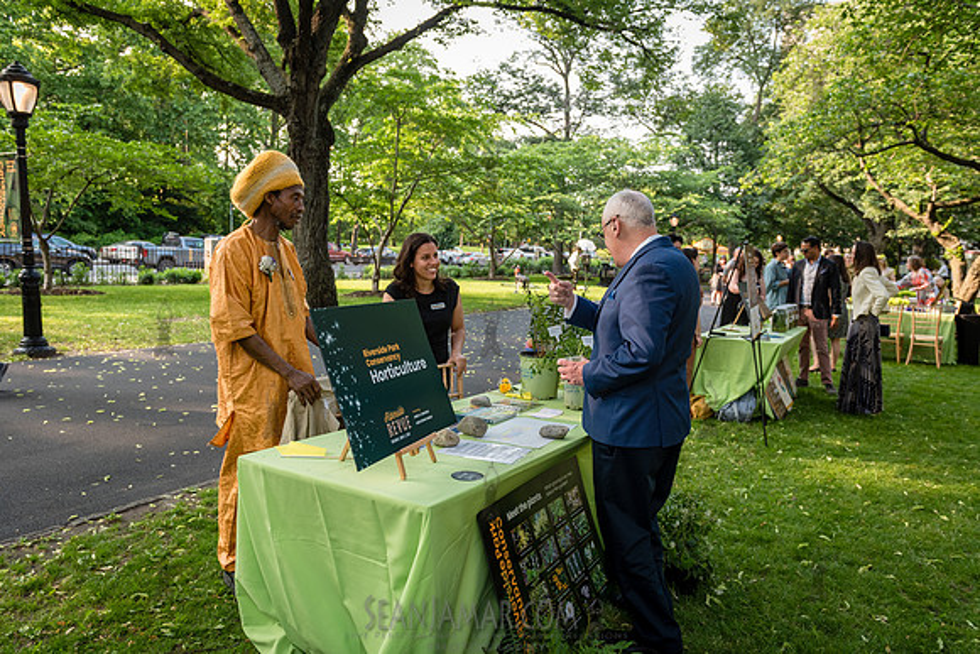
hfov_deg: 70.4
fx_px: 694
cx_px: 490
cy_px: 327
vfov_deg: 50.4
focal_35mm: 26
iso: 500
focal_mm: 24
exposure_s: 1/250
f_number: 3.5
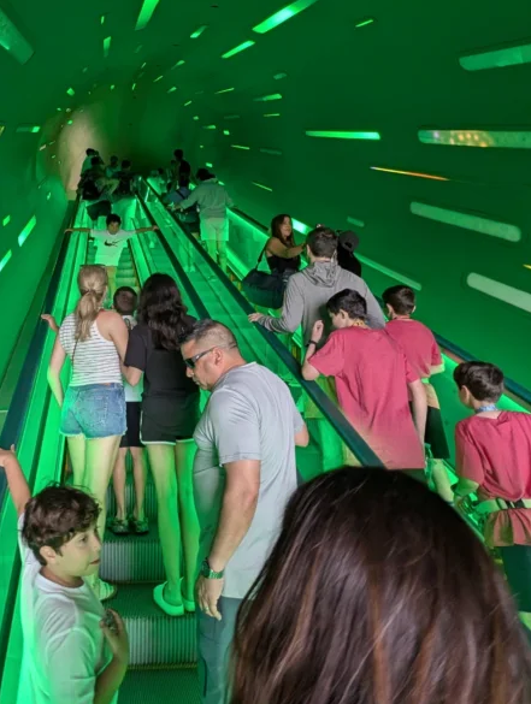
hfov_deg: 59.7
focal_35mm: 21
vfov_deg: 76.9
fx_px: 428
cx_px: 125
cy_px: 248
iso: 148
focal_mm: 2.02
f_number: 1.7
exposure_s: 1/81.2
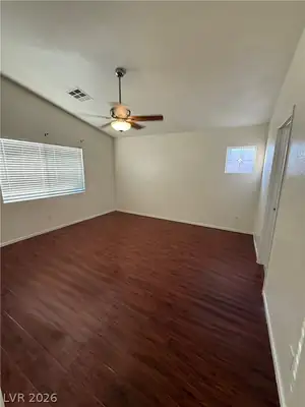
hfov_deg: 85.7
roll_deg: -0.8
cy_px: 204
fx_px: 164
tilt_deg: -11.3
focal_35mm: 14
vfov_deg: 102.1
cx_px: 152
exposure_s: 1/60
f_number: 2.2
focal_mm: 2.22
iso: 200
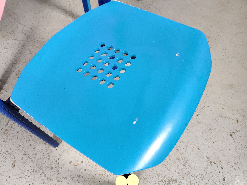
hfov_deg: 65.3
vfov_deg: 51.4
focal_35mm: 27
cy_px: 92
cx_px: 124
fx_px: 193
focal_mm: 4.75
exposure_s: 1/50
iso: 200
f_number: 1.65
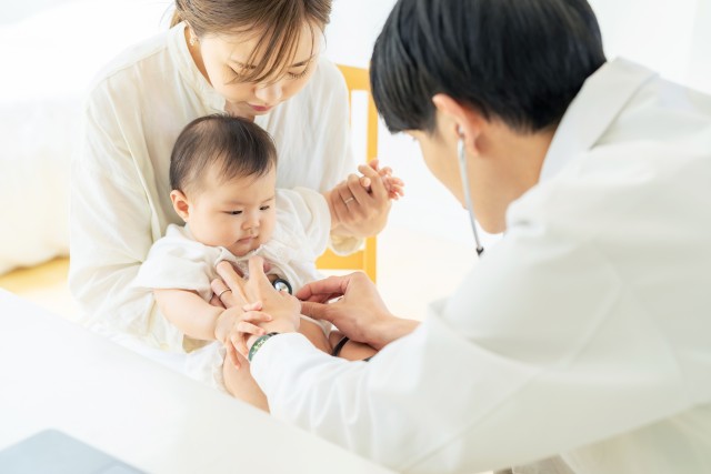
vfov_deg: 27.0
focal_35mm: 50
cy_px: 237
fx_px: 988
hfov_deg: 39.6
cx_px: 356
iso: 100
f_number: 2.8
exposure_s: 1/160
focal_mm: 50
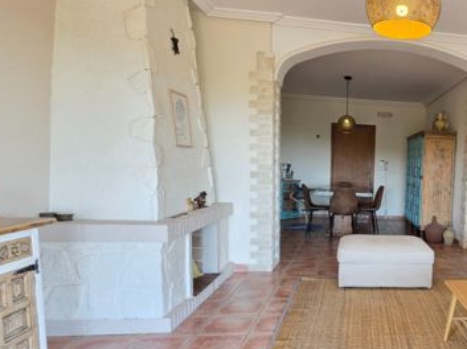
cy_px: 209
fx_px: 350
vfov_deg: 52.6
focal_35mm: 26
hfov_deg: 58.8
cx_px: 409
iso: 200
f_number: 1.9
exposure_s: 1/100
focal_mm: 2.2
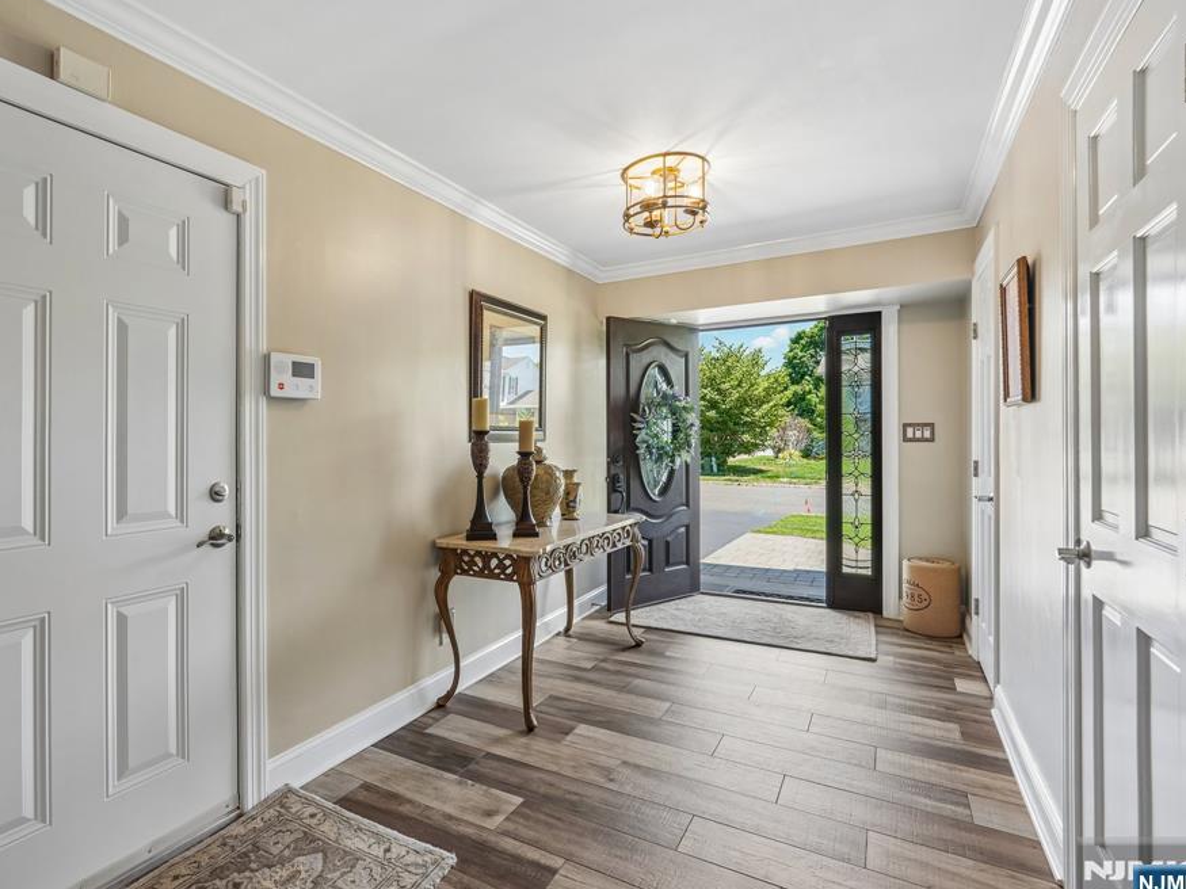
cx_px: 520
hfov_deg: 85.6
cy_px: 440
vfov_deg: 69.9
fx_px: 636
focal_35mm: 19
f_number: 9
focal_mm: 16.5
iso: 200
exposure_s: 1/30
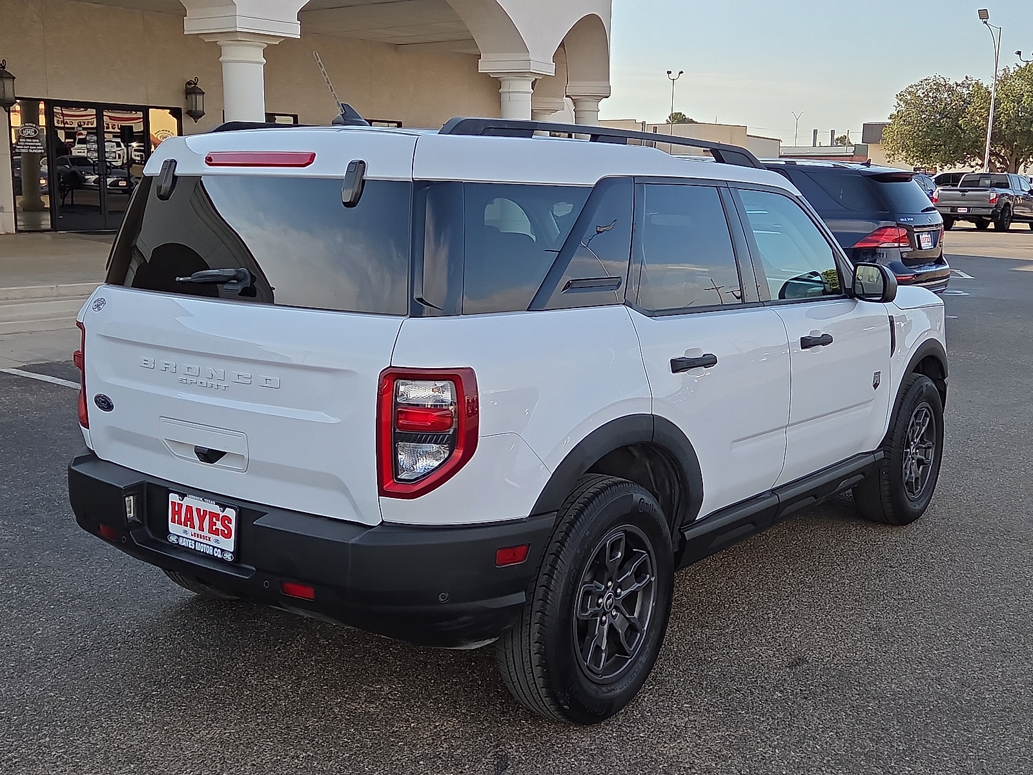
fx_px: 1164
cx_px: 516
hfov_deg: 47.9
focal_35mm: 39
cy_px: 388
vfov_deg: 36.8
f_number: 1.8
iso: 25
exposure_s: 1/1111
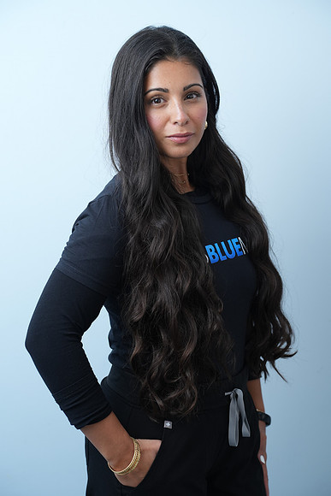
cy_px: 248
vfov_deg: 26.6
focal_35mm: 76
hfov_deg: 18.0
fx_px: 1047
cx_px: 166
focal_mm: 76
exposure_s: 1/250
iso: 640
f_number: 4
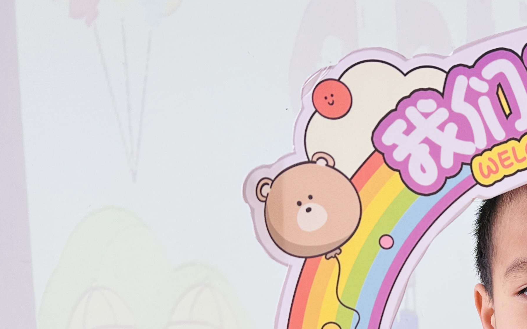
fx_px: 819
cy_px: 322
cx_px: 560
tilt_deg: -4.8
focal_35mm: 57
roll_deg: +1.9
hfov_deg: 32.1
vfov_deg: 22.0
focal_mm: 6.86
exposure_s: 1/276
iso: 80
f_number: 1.78
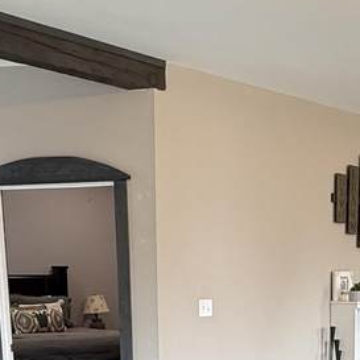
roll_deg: +0.4
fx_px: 682
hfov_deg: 29.2
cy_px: 390
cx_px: 255
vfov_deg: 27.2
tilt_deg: -10.1
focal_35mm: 58
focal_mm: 2.22
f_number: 2.2
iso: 320
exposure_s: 1/120
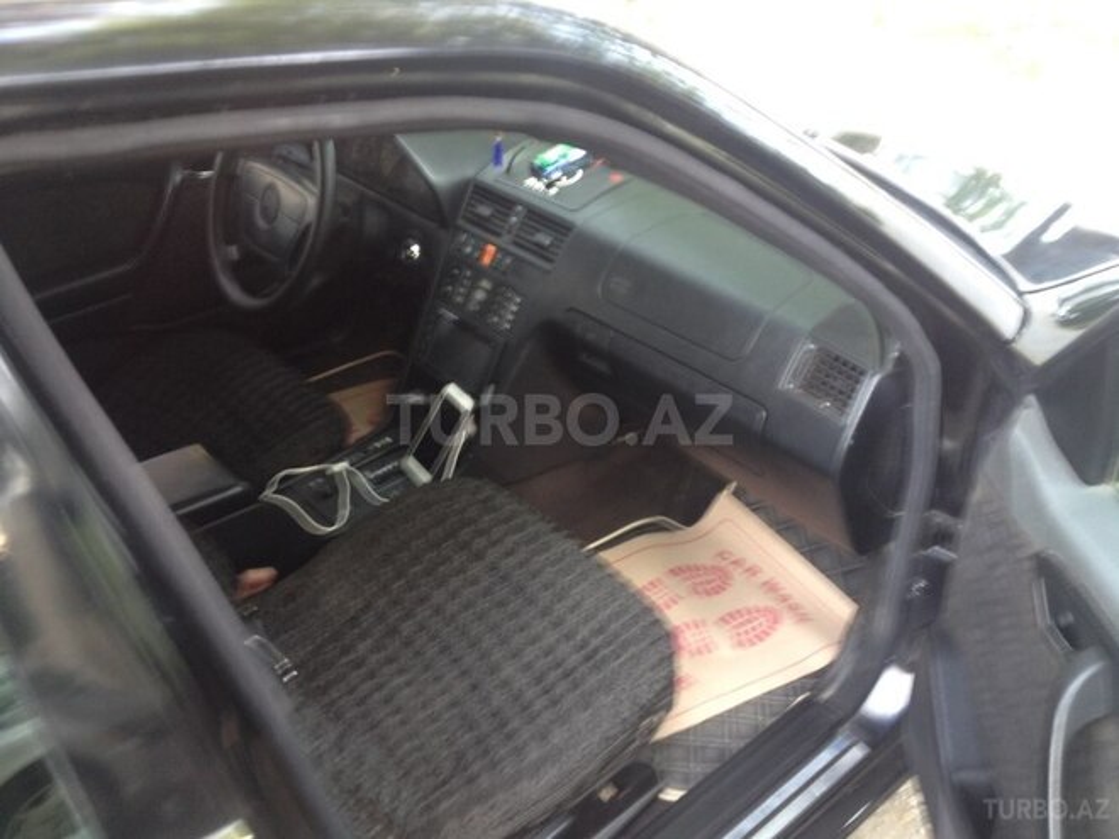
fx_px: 1131
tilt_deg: -31.6
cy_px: 420
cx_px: 560
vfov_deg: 40.7
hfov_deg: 52.6
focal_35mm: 35
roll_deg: +0.7
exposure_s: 1/20
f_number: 2.4
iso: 50
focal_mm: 4.28
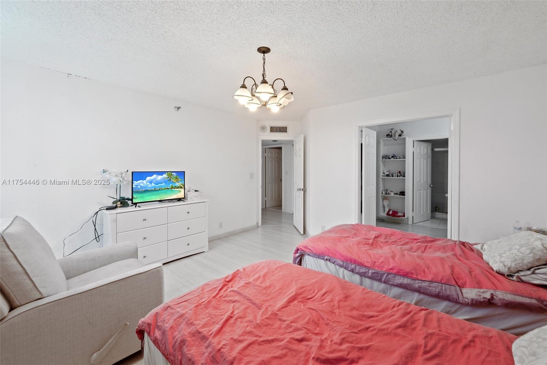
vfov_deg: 81.2
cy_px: 182
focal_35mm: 14
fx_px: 213
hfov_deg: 104.2
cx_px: 274
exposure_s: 1/13
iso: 1600
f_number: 8
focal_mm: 14
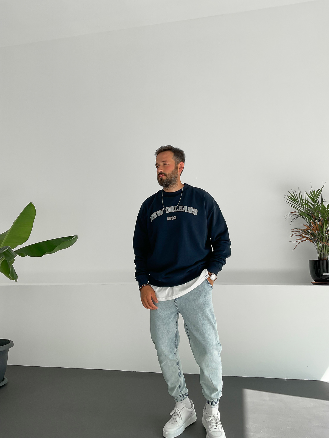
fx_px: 367
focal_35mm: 29
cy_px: 219
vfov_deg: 61.7
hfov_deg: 48.2
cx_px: 164
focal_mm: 3
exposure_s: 1/350
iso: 16
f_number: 1.8
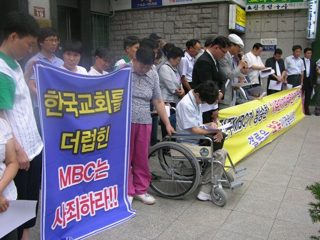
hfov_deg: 52.6
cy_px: 120
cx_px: 160
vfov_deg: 40.7
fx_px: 324
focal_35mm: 35
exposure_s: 1/55.6
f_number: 3.2
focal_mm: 8.9
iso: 50
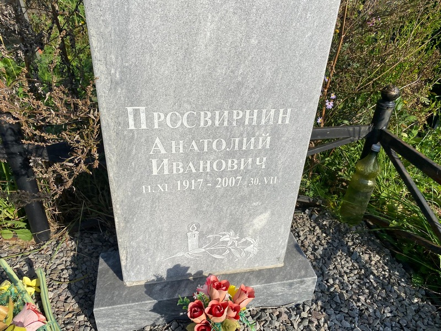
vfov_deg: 53.1
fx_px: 331
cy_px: 166
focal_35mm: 26
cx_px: 220
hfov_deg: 67.3
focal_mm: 4.25
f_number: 1.8
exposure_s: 1/4274
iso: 32
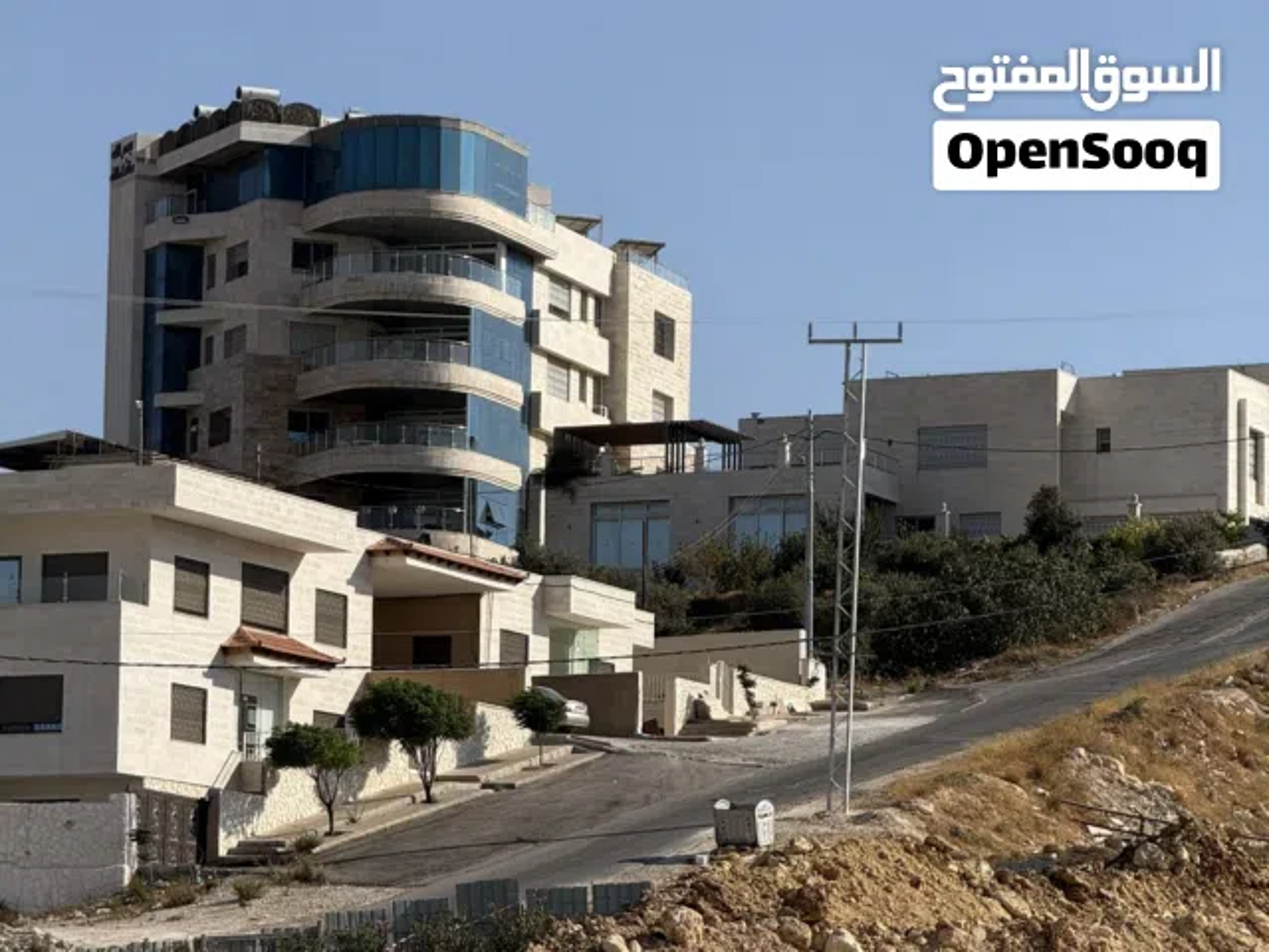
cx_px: 634
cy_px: 476
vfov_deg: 12.3
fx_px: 4399
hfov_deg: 16.4
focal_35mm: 120
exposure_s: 1/2212
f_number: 2.8
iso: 50
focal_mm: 15.66
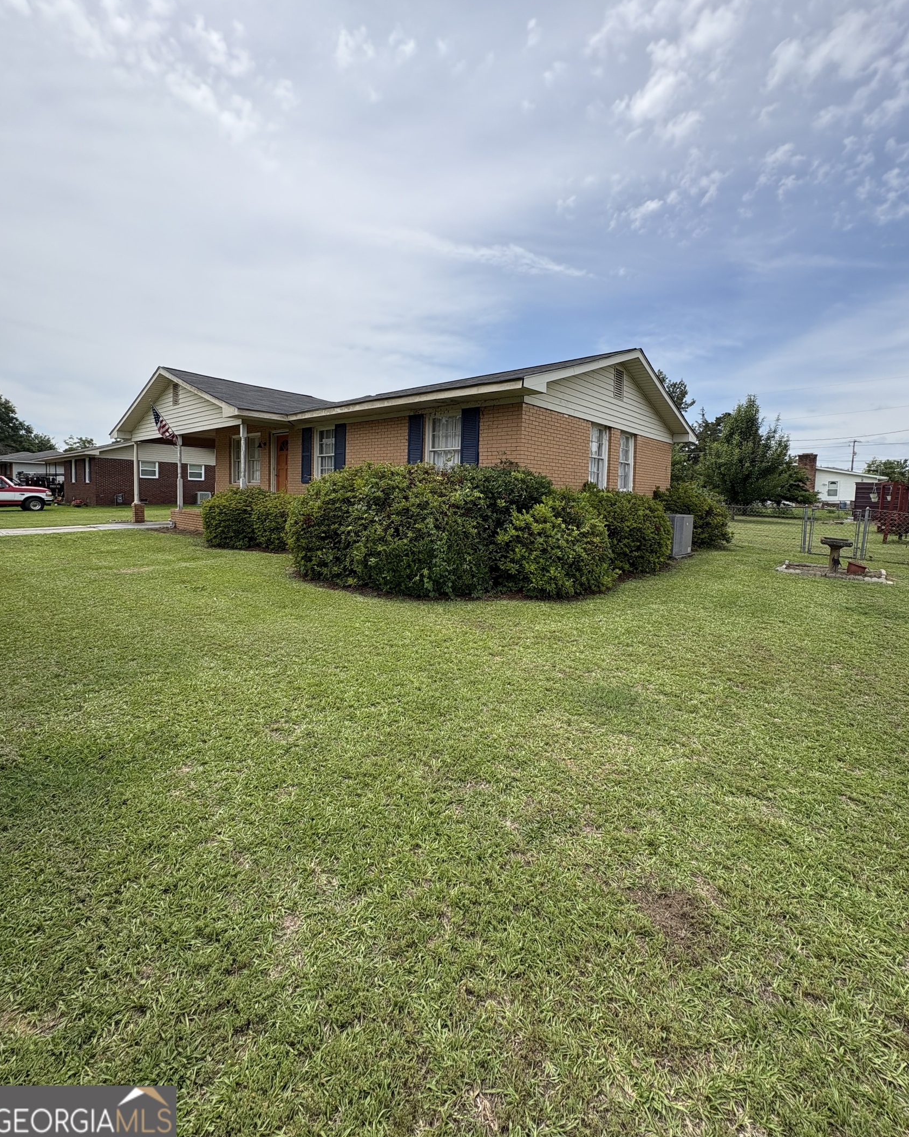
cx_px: 457
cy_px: 524
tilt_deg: -3.5
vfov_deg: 96.6
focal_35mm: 15
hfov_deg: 84.0
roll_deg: -1.6
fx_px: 504
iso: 50
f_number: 2.2
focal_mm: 2.22
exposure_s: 1/1880
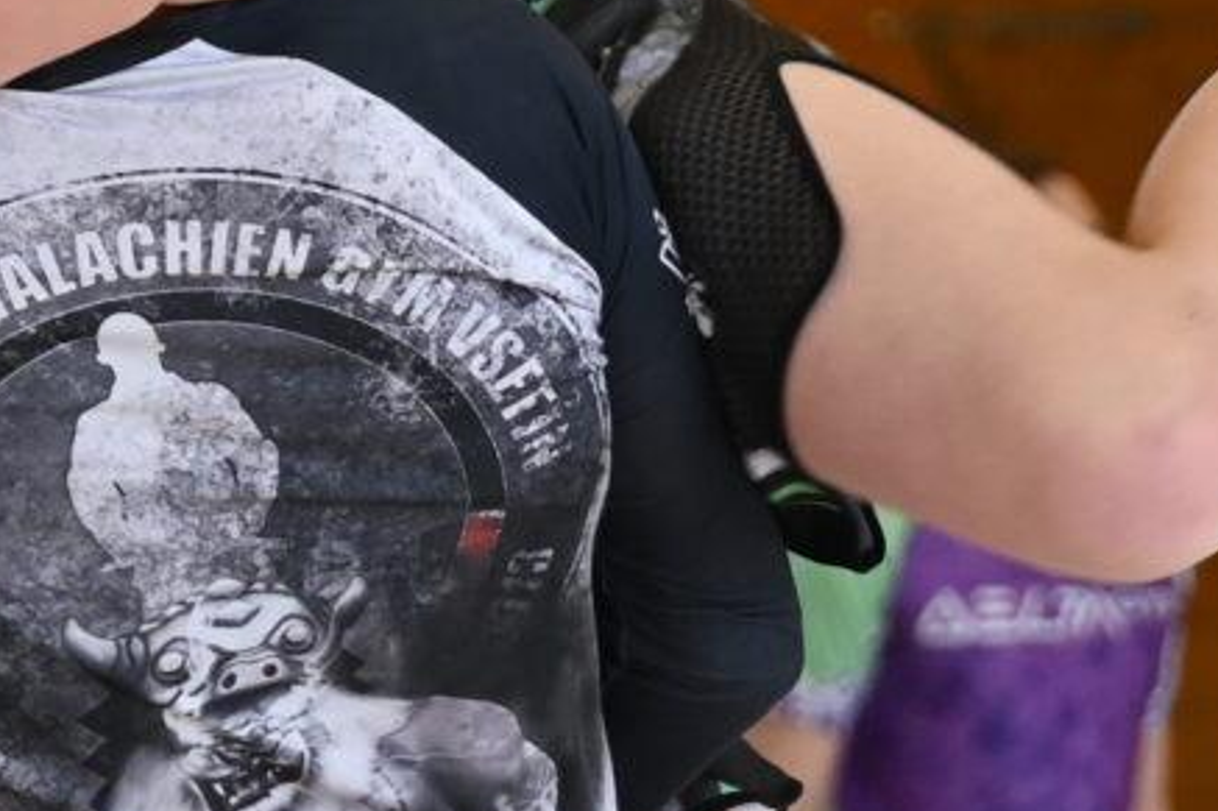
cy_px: 1264
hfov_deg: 4.2
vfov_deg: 2.8
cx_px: 190
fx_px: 16639
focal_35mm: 492
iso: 560
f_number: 2.8
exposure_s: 1/320
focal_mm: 56
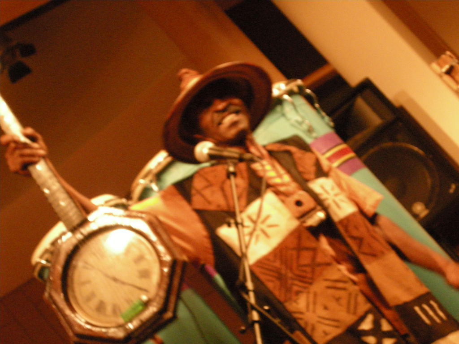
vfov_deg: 12.7
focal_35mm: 117
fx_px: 1551
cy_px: 172
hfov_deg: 16.8
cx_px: 230
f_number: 5.1
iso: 800
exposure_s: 1/4.4
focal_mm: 24.5
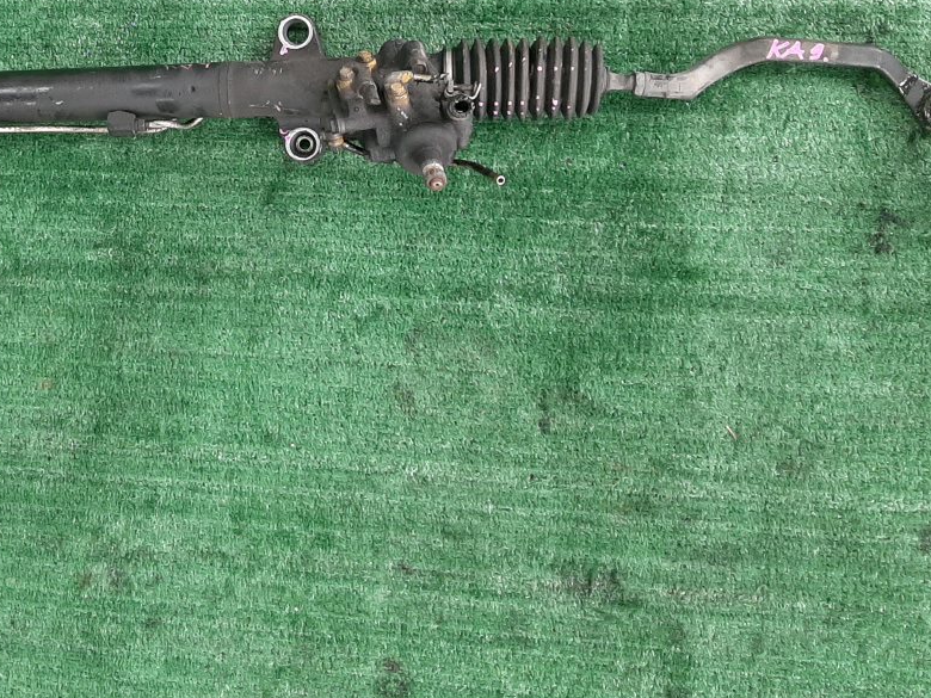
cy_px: 113
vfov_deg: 29.4
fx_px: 1291
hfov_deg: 38.1
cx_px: 174
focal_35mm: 48
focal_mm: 3.93
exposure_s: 1/50
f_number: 1.7
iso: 134
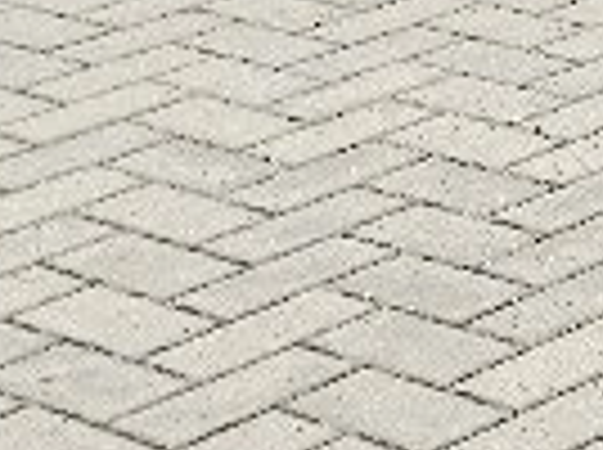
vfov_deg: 8.4
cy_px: -252
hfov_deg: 9.9
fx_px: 2991
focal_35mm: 172
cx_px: 1534
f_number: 1.65
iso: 50
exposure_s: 1/1250
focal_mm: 6.14
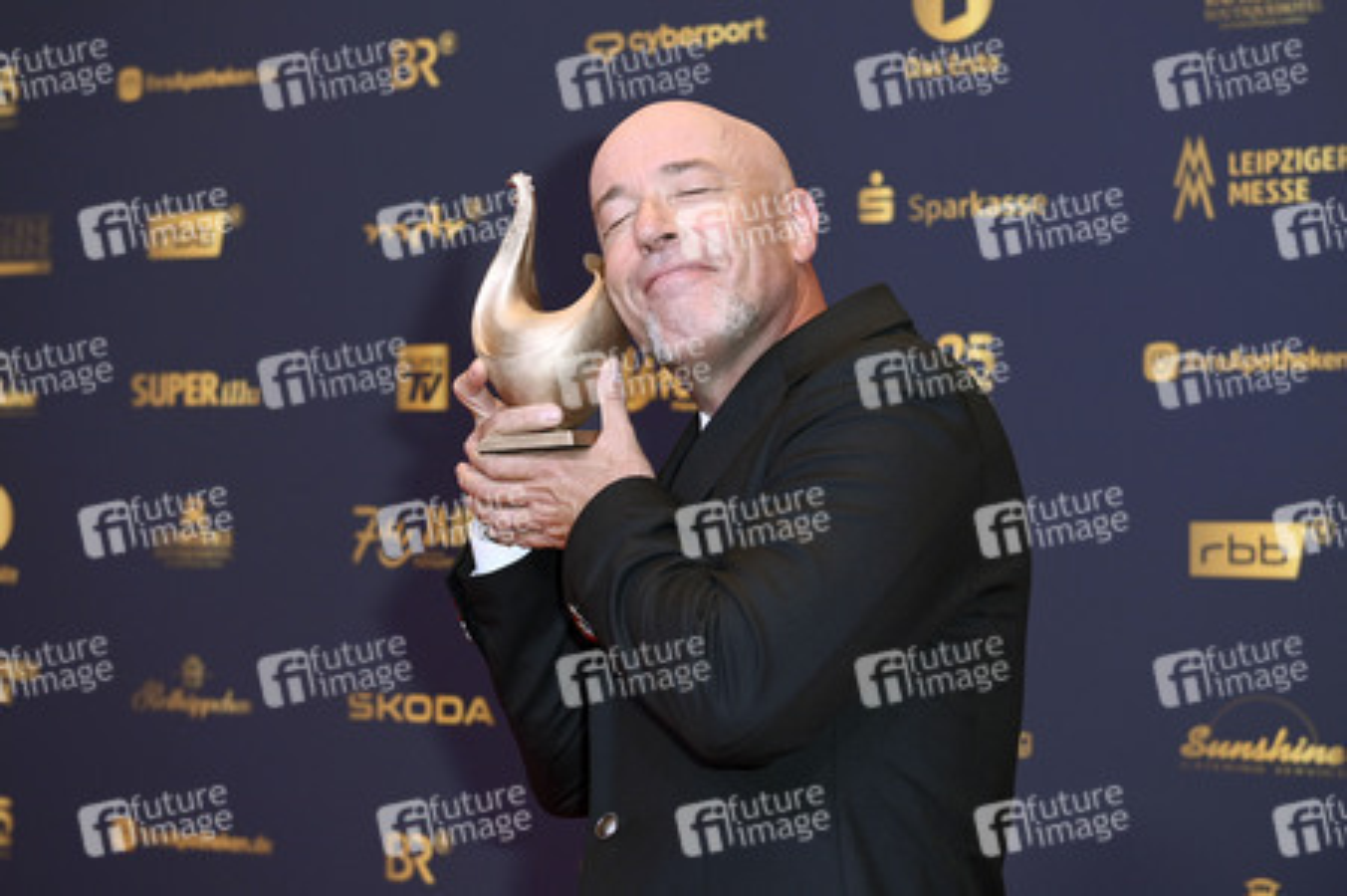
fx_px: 2617
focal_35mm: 70
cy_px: 448
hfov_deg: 28.9
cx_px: 674
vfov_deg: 19.4
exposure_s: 1/200
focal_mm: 70
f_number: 4.5
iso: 640
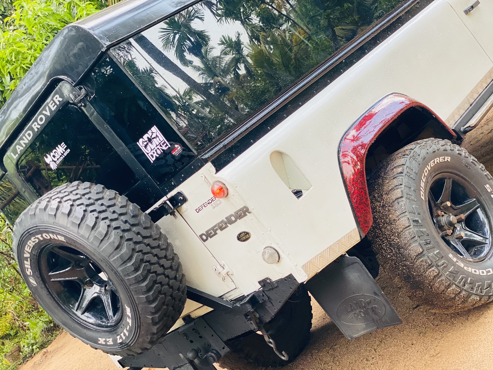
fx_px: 741
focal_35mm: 52
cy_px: 185
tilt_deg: -4.9
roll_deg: +36.7
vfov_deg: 28.0
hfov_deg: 36.8
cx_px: 246
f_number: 2
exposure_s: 1/122
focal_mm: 6
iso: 100
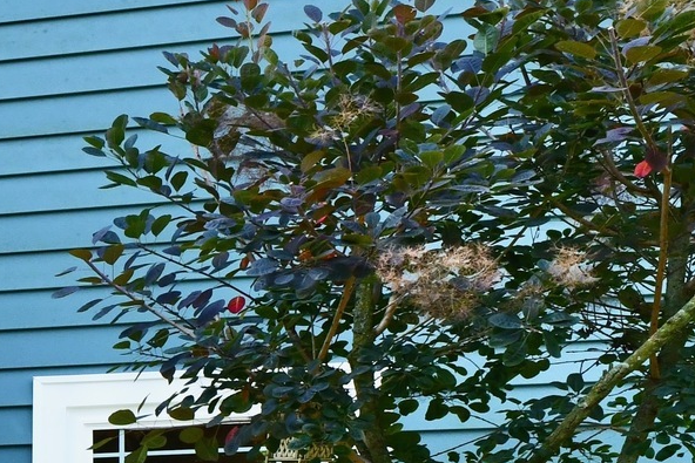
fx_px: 1603
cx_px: -1095
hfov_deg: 13.8
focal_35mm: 83
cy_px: 632
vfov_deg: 15.5
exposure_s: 1/320
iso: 640
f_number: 9
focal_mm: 16
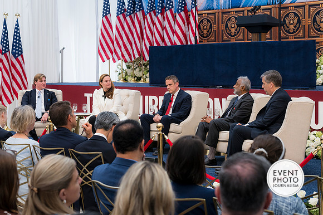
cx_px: 162
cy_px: 108
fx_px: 646
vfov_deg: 18.9
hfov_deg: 28.1
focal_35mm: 72
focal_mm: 48
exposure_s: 1/160
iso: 360
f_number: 4
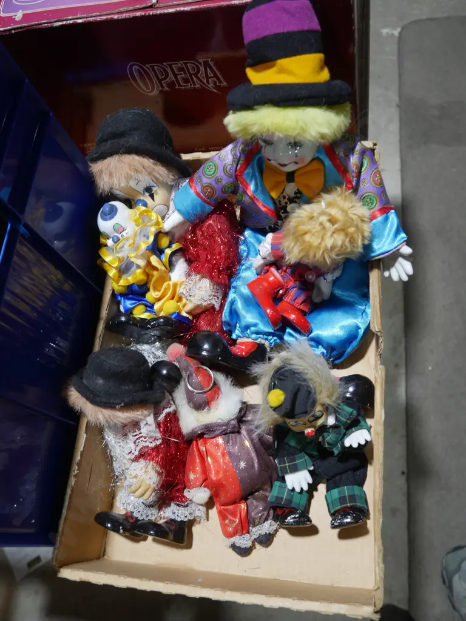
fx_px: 538
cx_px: 233
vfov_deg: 60.0
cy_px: 310
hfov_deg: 46.8
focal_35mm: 30
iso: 200
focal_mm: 15
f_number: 3.6
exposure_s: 1/60
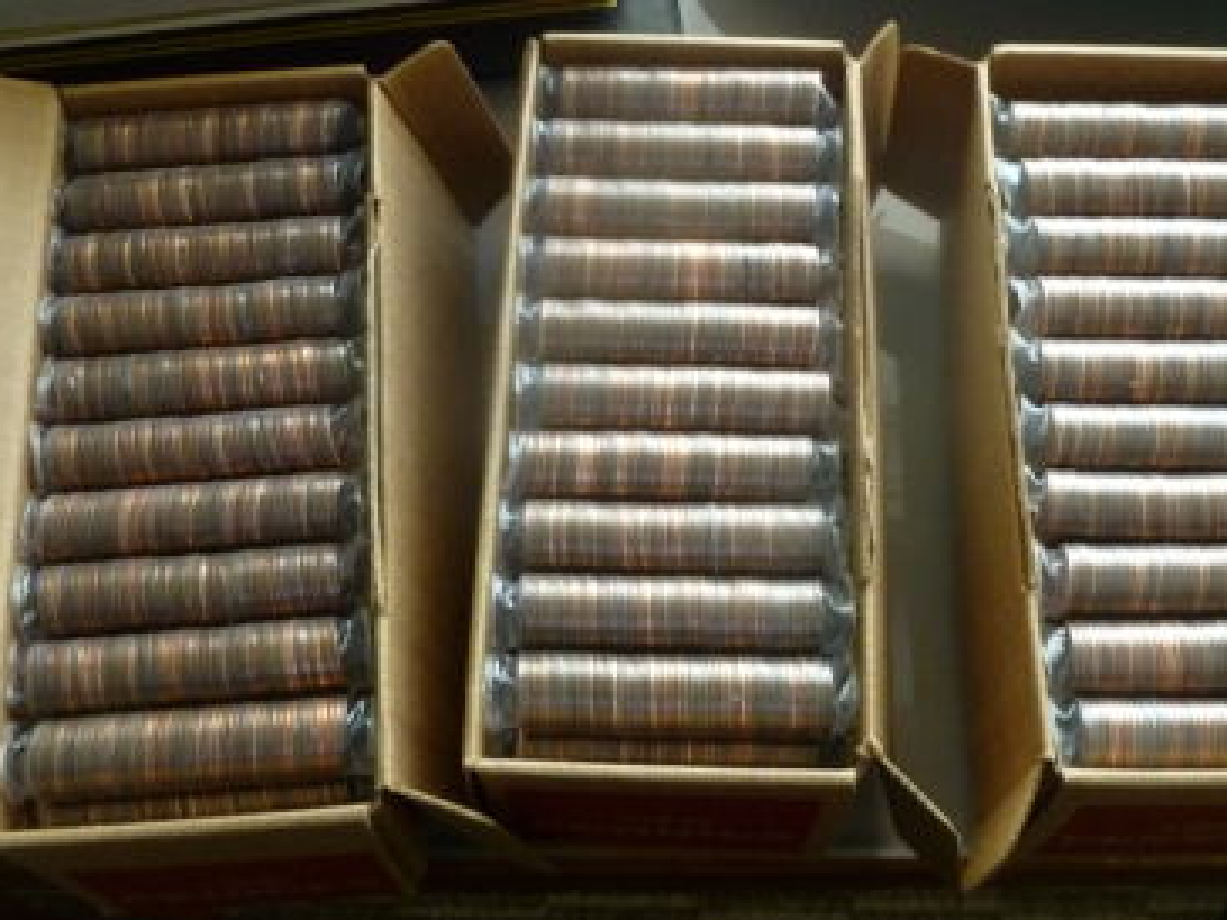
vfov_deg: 33.5
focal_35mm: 43
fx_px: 1524
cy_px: 382
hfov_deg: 43.8
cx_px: 696
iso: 400
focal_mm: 5
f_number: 3.3
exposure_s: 1/8
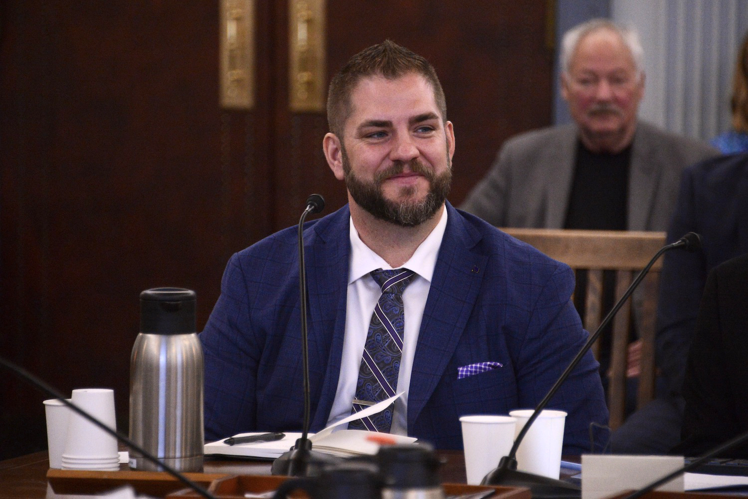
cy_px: 250
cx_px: 374
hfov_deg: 6.9
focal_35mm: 300
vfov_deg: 4.6
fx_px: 6233
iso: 5000
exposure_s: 1/160
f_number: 5.6
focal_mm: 300
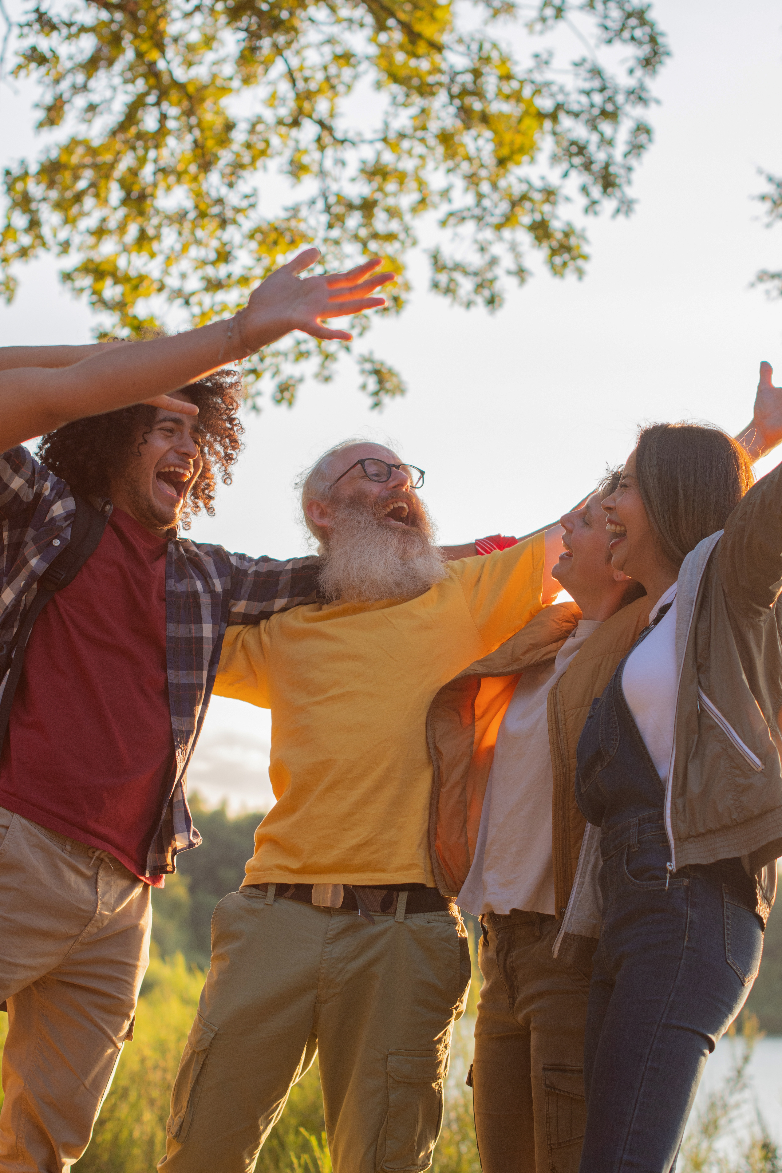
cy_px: 586
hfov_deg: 18.2
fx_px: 2444
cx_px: 391
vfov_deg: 27.0
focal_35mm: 75
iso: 100
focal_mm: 50
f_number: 3.2
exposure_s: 1/320
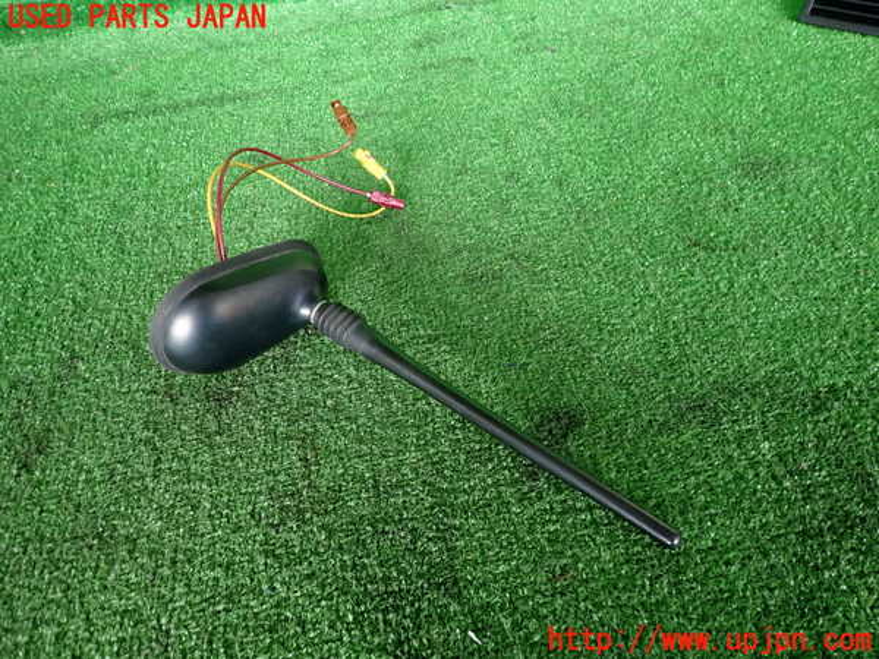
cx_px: 440
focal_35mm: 25
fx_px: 635
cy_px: 330
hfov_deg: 69.4
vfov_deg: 54.9
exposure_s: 1/30
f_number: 2
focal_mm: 4.5
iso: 250
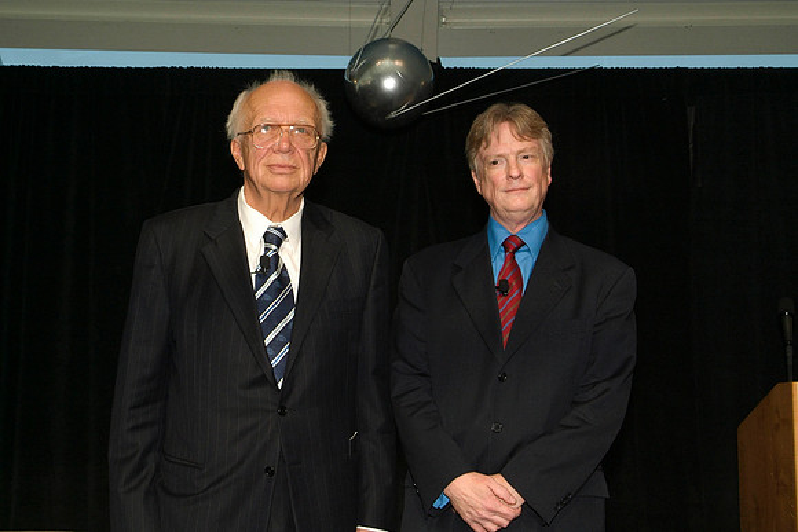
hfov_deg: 41.1
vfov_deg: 28.1
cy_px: 266
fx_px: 1064
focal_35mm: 48
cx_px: 399
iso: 800
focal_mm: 32
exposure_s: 1/180
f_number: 13
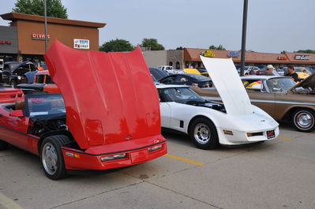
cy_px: 104
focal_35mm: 39
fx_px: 341
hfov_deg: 49.6
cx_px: 158
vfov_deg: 34.1
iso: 200
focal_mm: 26
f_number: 11
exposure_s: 1/125
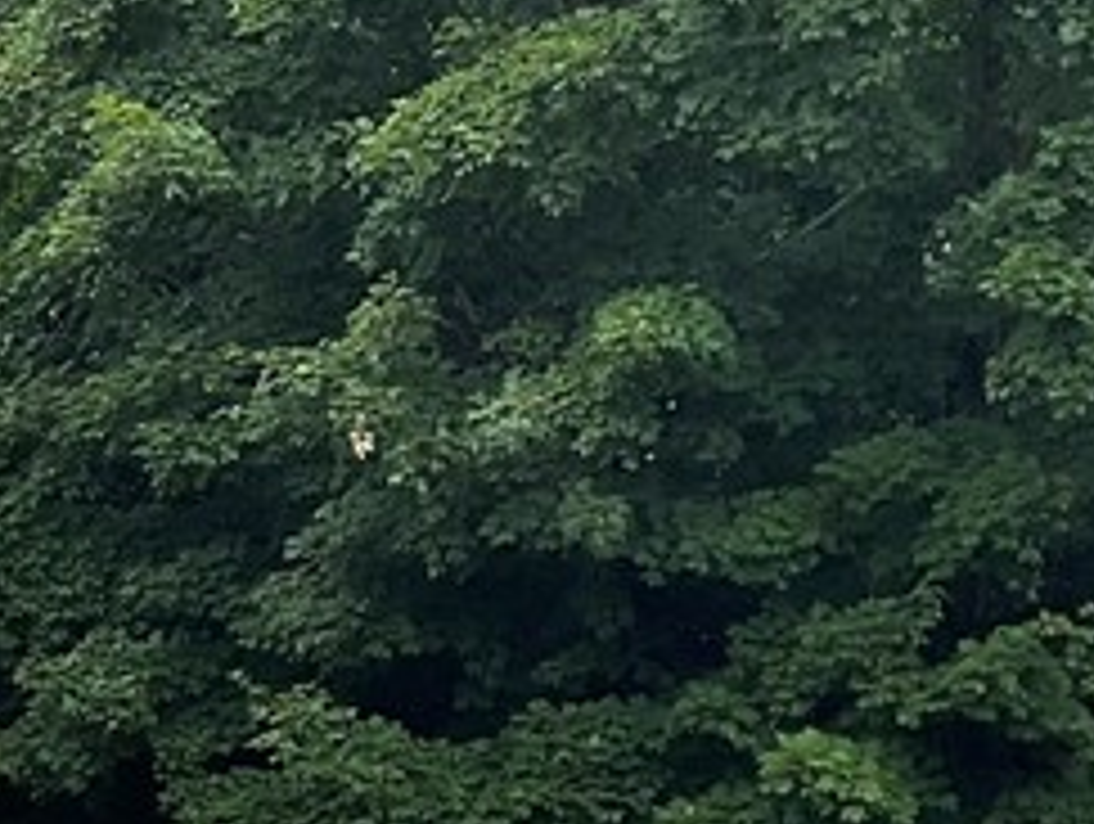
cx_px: -585
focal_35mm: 122
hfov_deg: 14.9
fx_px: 3861
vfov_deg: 12.1
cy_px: 770
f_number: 1.8
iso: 16
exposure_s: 1/627
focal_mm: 3
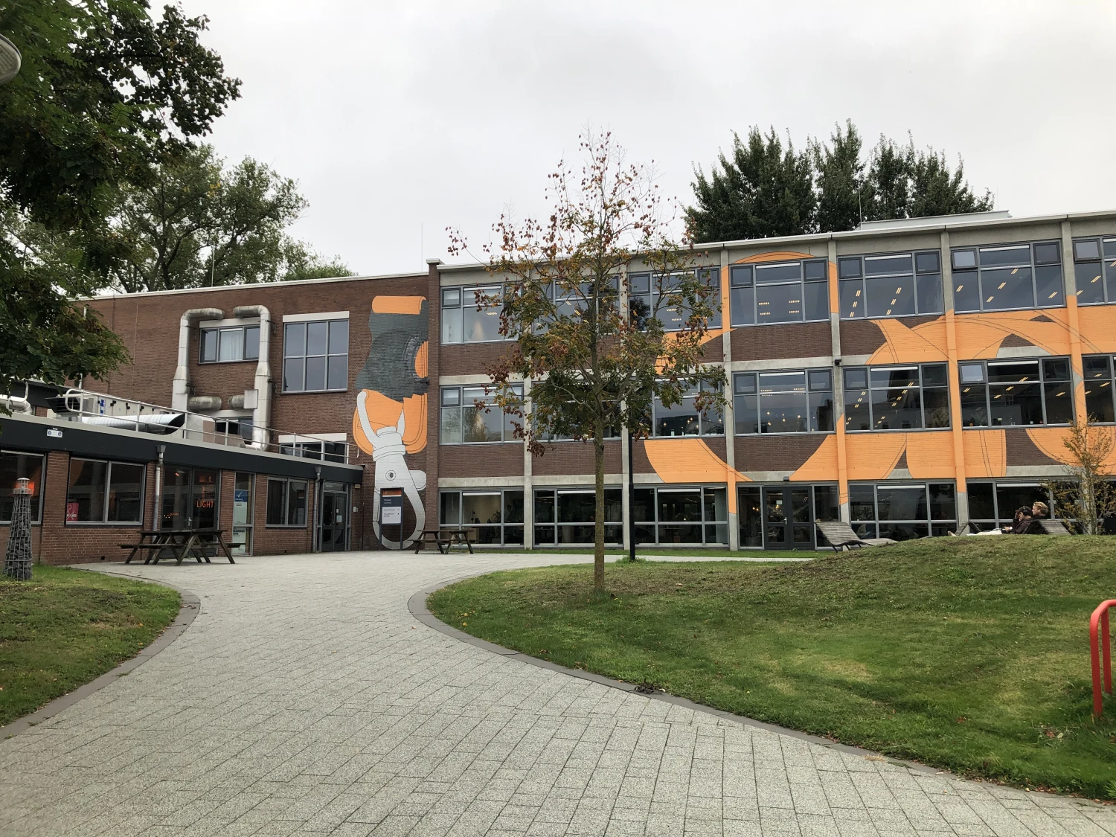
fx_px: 903
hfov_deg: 63.4
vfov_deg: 49.7
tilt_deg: +9.4
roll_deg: -0.3
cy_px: 418
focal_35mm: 28
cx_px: 558
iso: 20
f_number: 1.8
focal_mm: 4
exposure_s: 1/348
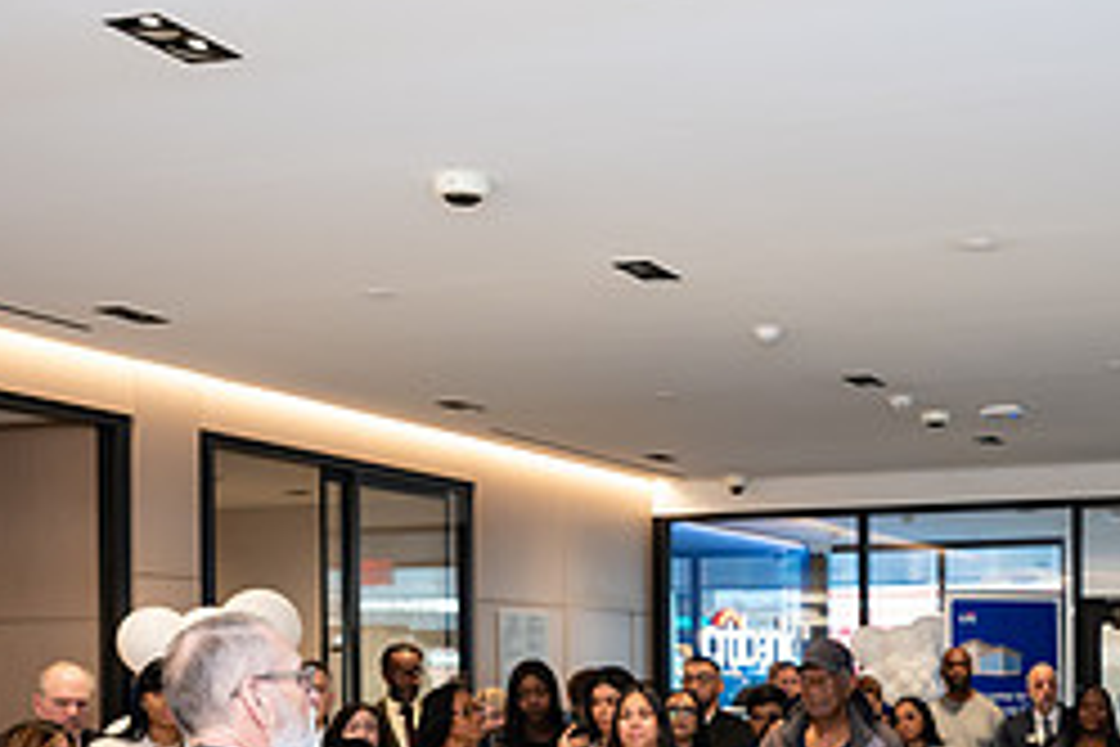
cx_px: 882
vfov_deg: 23.1
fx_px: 1773
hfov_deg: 34.1
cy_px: 700
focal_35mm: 57
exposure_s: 1/160
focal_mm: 24
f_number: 3.2
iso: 400
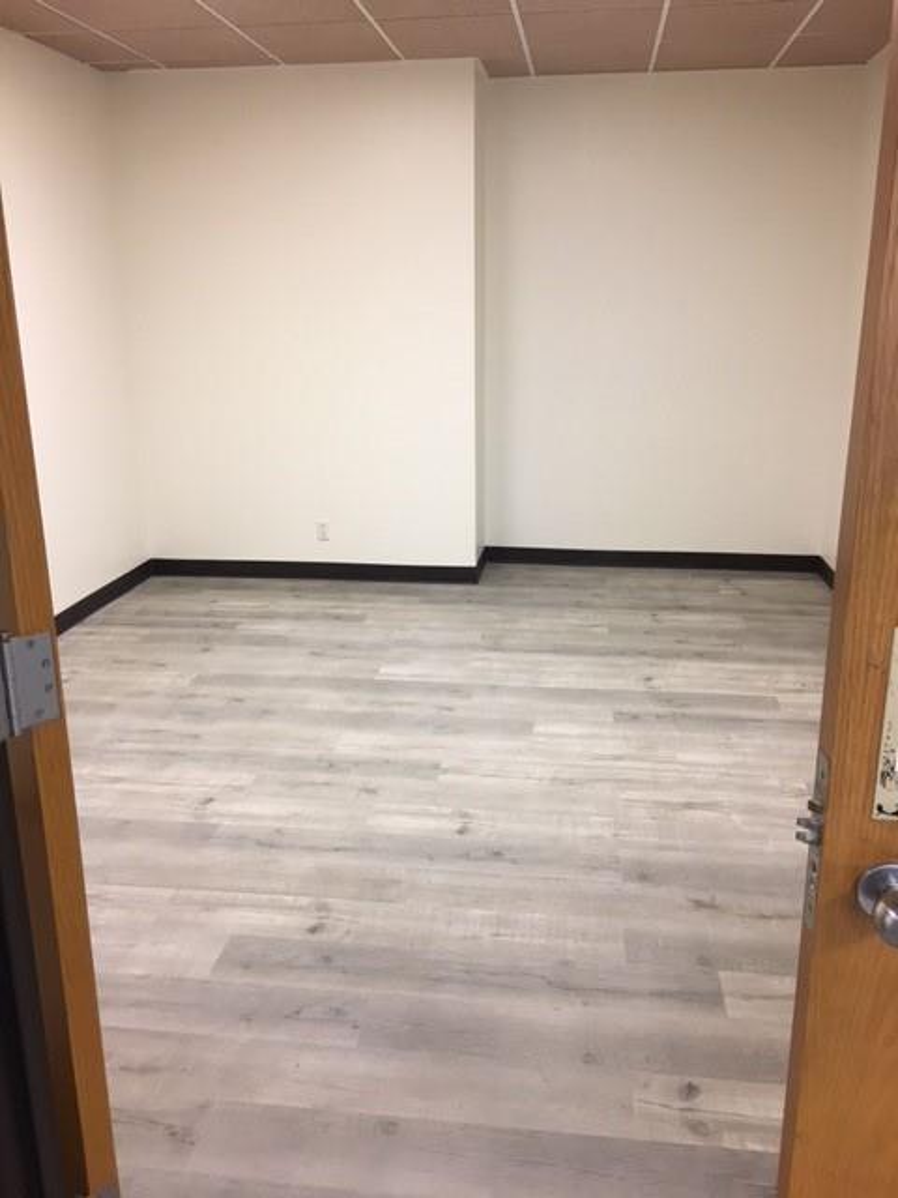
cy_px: 599
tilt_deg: -15.7
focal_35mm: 29
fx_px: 1003
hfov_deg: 48.2
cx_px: 449
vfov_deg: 61.7
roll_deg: +0.6
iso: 50
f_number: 2.2
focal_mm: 4.15
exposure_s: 1/30
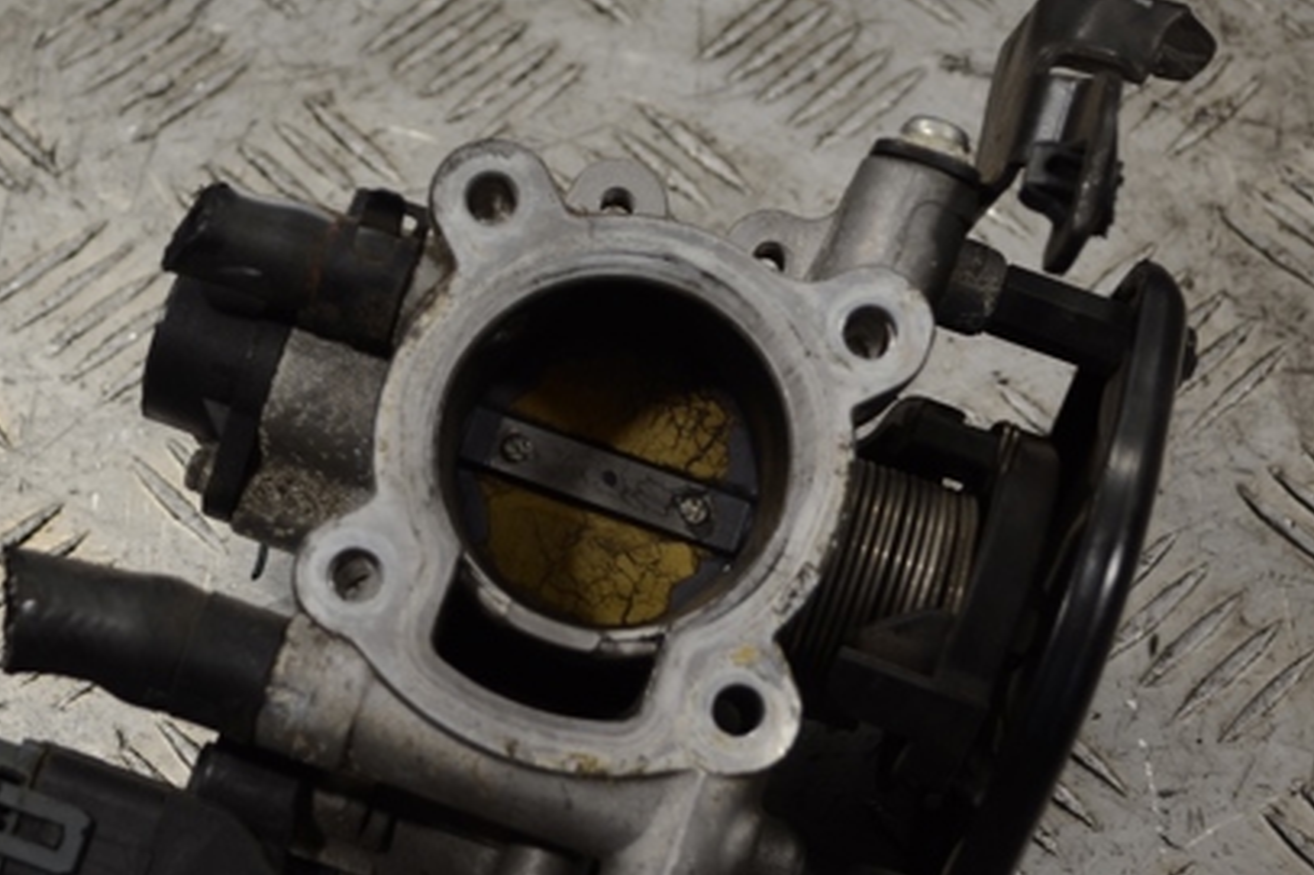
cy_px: 478
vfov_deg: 16.1
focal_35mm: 85
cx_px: 562
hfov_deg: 23.9
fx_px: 3101
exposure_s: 1/50
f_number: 5
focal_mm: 36
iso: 100
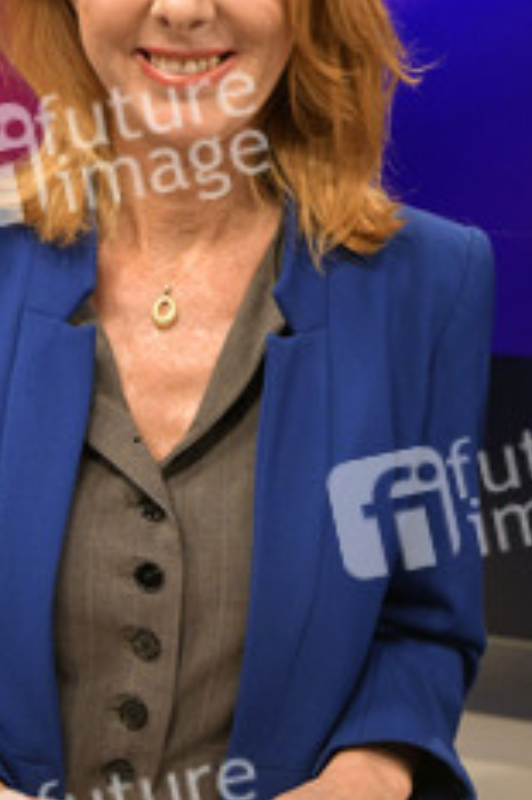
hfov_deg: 22.5
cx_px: 192
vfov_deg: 33.3
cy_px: 326
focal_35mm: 60
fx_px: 1332
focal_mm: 35
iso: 2000
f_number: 5.6
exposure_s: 1/200
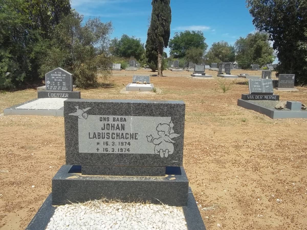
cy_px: 115
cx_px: 154
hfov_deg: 56.8
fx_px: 284
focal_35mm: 32
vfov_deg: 44.2
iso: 80
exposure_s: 1/500
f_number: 5.5
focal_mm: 5.7
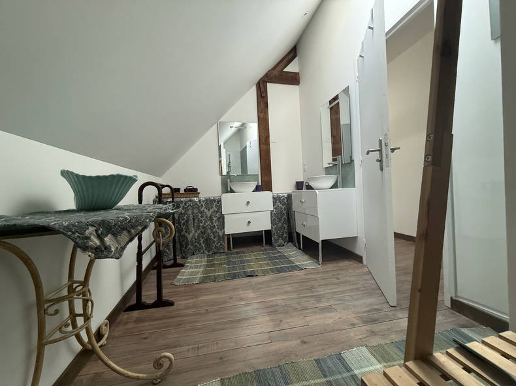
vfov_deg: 85.6
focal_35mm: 14
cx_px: 258
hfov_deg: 102.1
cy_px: 193
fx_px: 209
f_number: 2.2
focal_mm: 2.22
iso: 320
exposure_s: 1/88
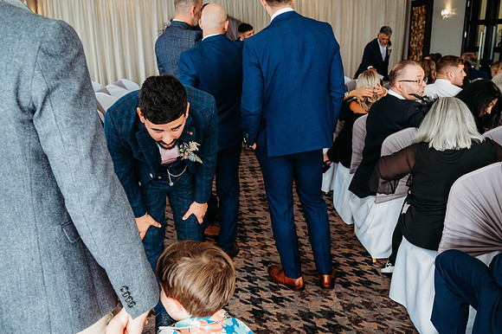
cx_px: 251
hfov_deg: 54.5
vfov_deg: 37.8
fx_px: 488
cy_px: 167
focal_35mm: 35
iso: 3200
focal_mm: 35
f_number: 6.3
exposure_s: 1/200
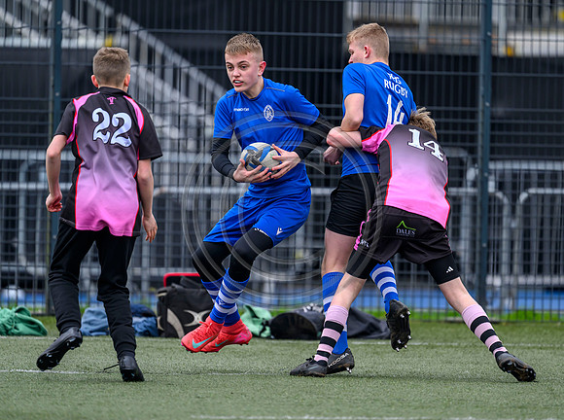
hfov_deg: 3.3
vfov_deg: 2.5
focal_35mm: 603
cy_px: 210
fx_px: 9800
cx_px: 315
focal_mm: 560
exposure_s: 1/1250
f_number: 4
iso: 800
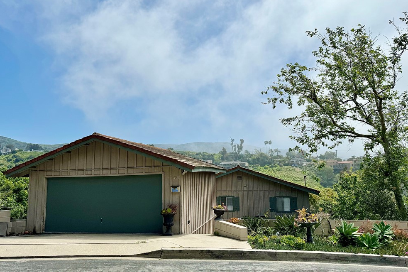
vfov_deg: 49.5
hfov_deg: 69.4
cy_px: 126
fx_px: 295
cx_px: 205
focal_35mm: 26
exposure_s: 1/20000
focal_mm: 6.76
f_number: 1.78
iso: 100
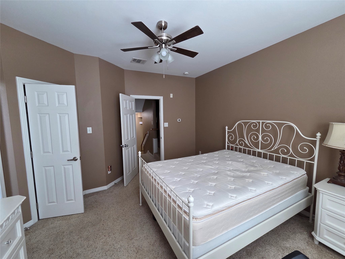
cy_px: 130
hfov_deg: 106.2
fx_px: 130
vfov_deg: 89.9
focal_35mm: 13
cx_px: 172
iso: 250
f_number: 2.2
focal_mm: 2.2
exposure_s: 1/60
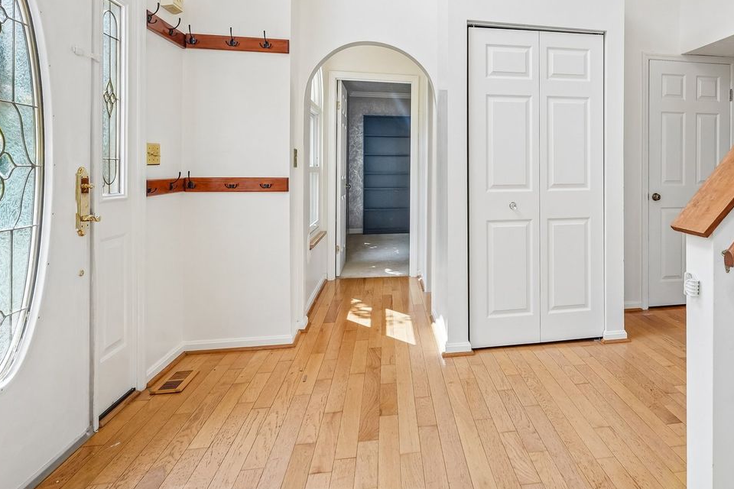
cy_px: 167
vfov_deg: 50.4
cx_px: 514
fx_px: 510
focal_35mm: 25
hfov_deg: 68.6
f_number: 8
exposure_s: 1/125
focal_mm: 16
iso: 400
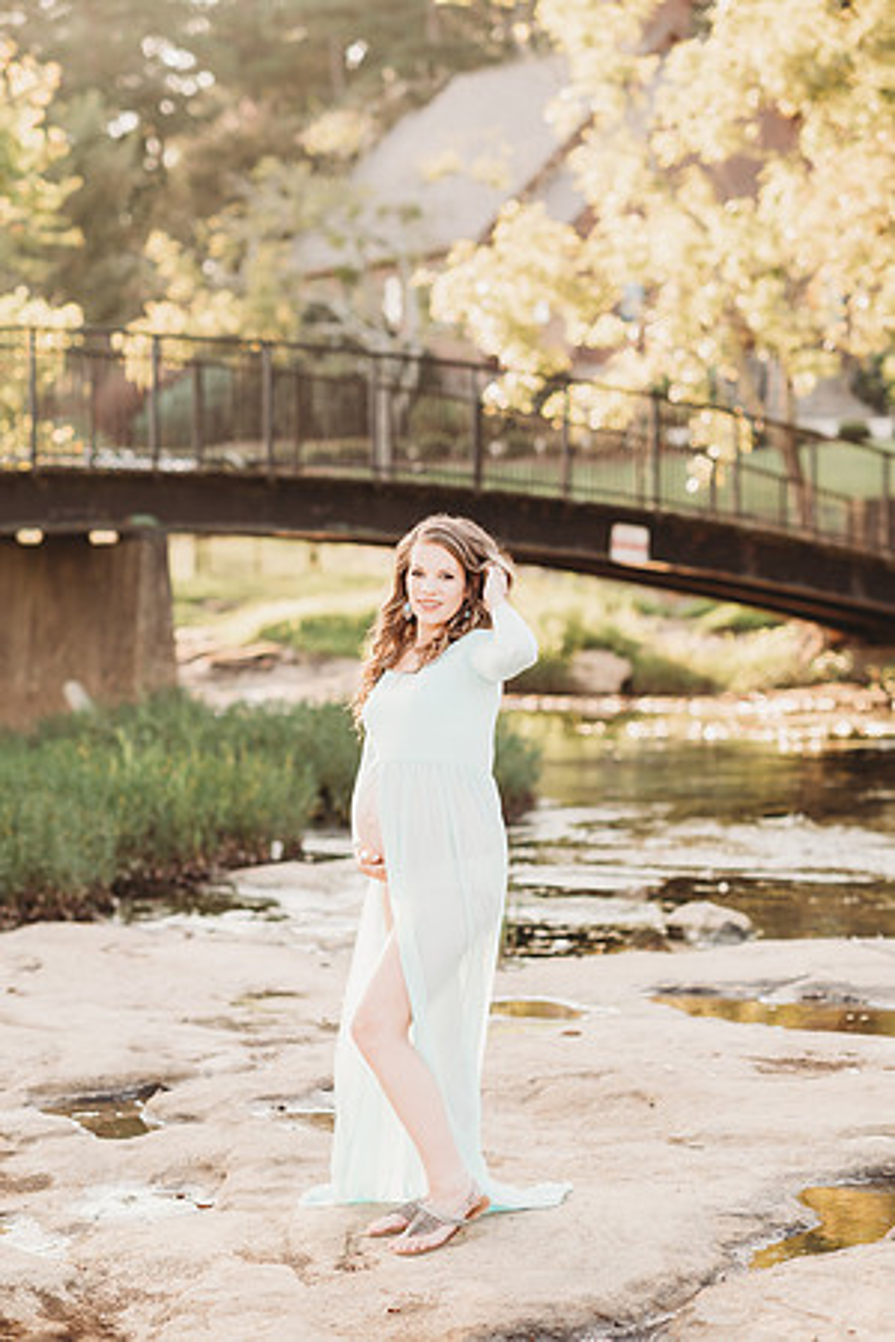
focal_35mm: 85
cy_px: 671
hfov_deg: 16.1
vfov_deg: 23.9
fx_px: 3170
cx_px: 448
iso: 160
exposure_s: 1/320
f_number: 2.5
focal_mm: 85
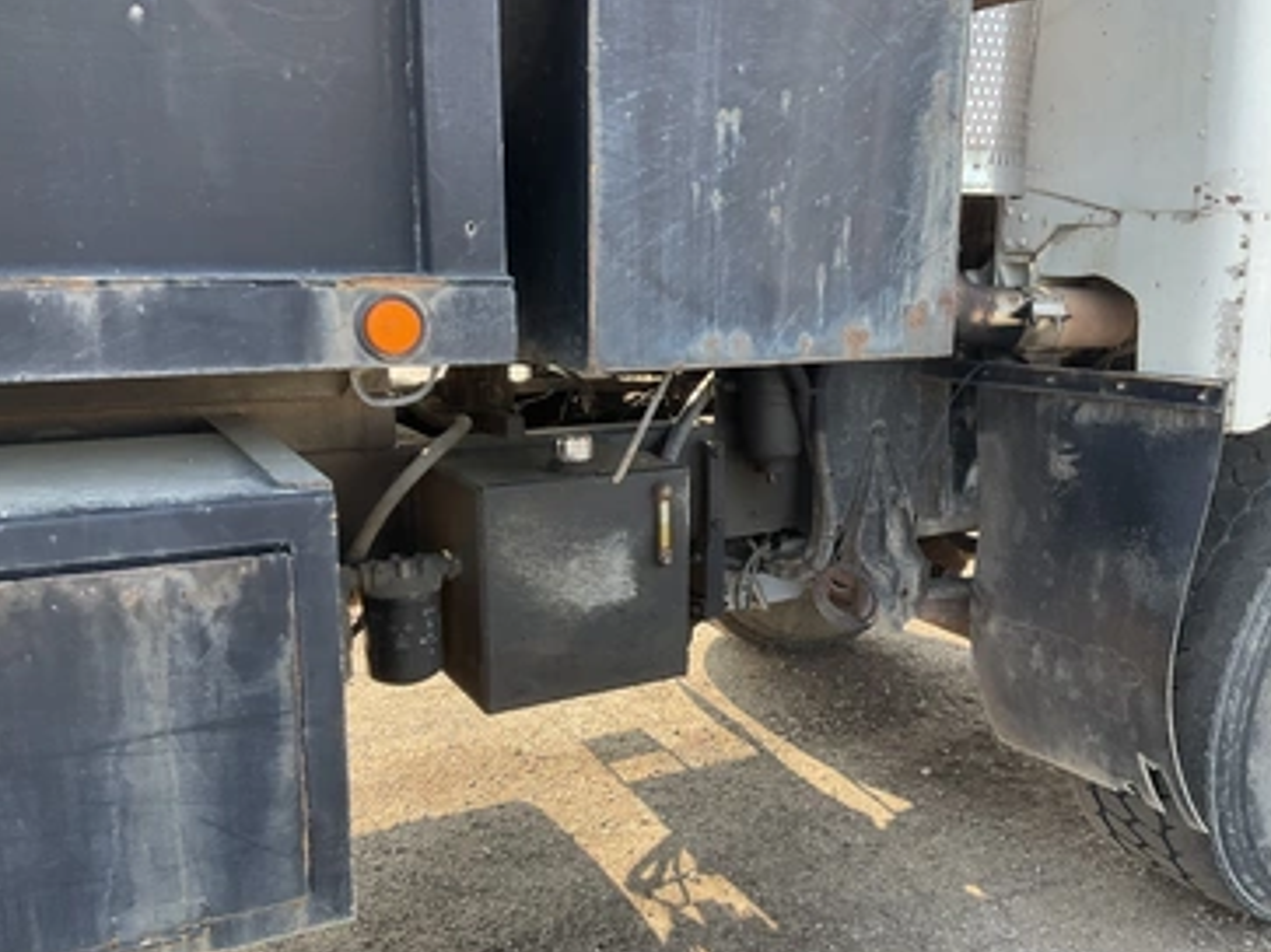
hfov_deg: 56.8
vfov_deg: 44.1
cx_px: 686
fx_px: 1175
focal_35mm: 32
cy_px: 522
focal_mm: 3
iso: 25
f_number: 1.8
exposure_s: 1/155
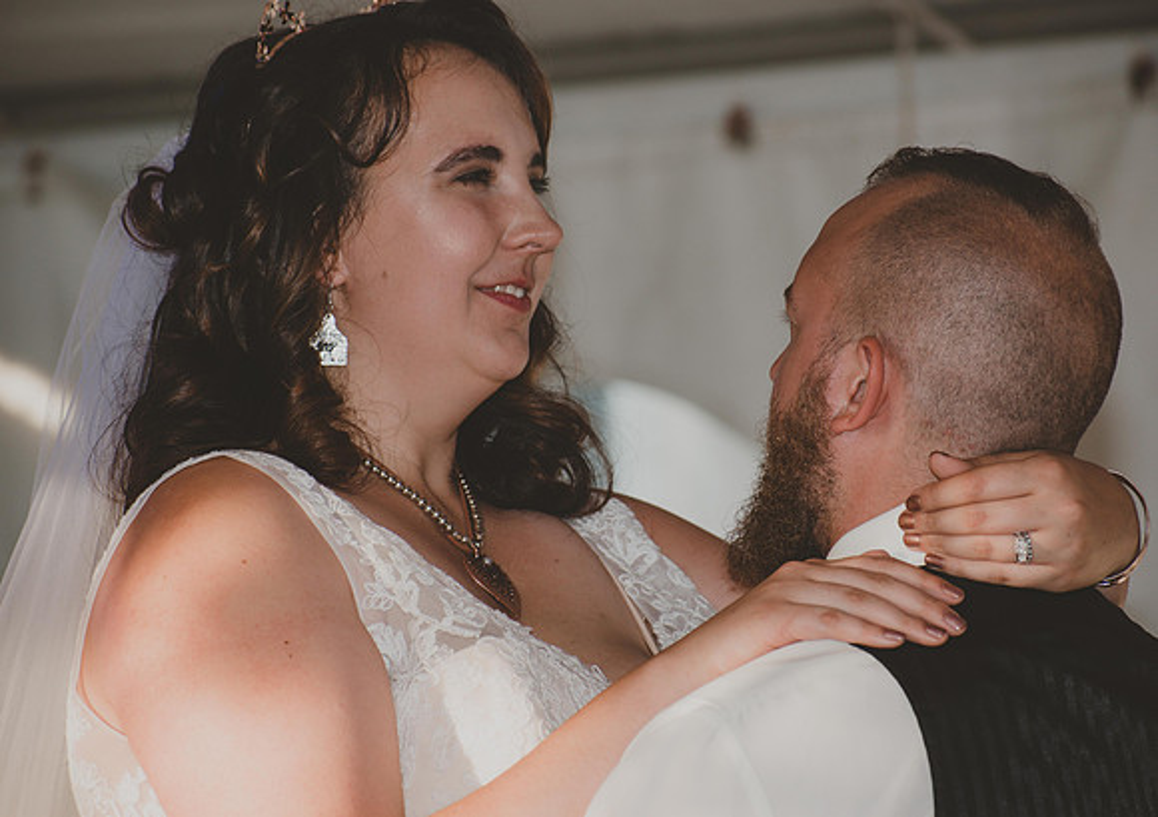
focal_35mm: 257
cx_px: 612
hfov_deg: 7.9
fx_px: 8416
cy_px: 408
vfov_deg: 5.6
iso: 160
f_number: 5.6
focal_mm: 165
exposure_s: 1/125
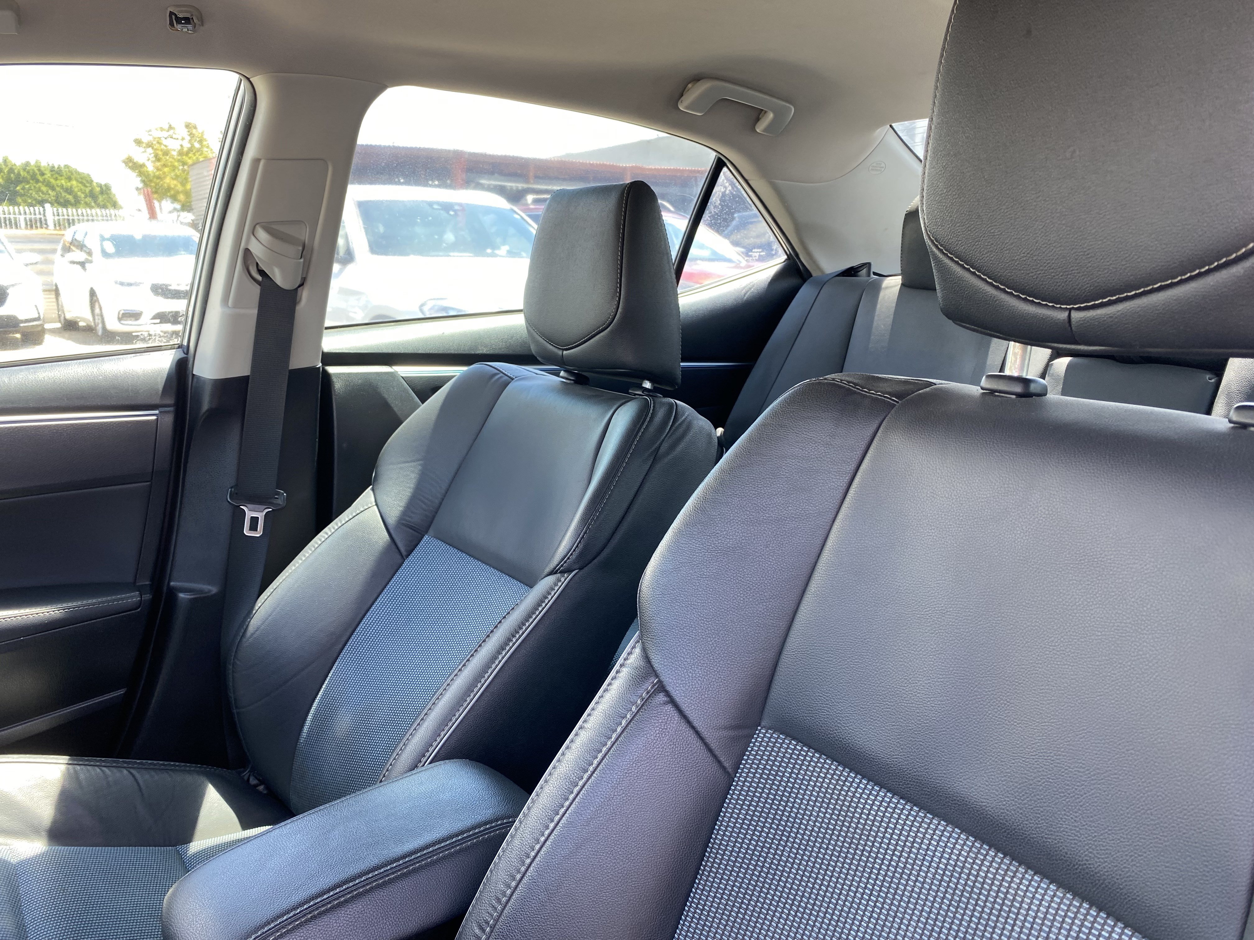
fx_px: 942
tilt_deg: -12.2
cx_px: 627
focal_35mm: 26
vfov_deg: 53.1
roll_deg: +0.8
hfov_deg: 67.3
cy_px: 470
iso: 64
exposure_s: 1/121
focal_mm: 4.25
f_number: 1.8
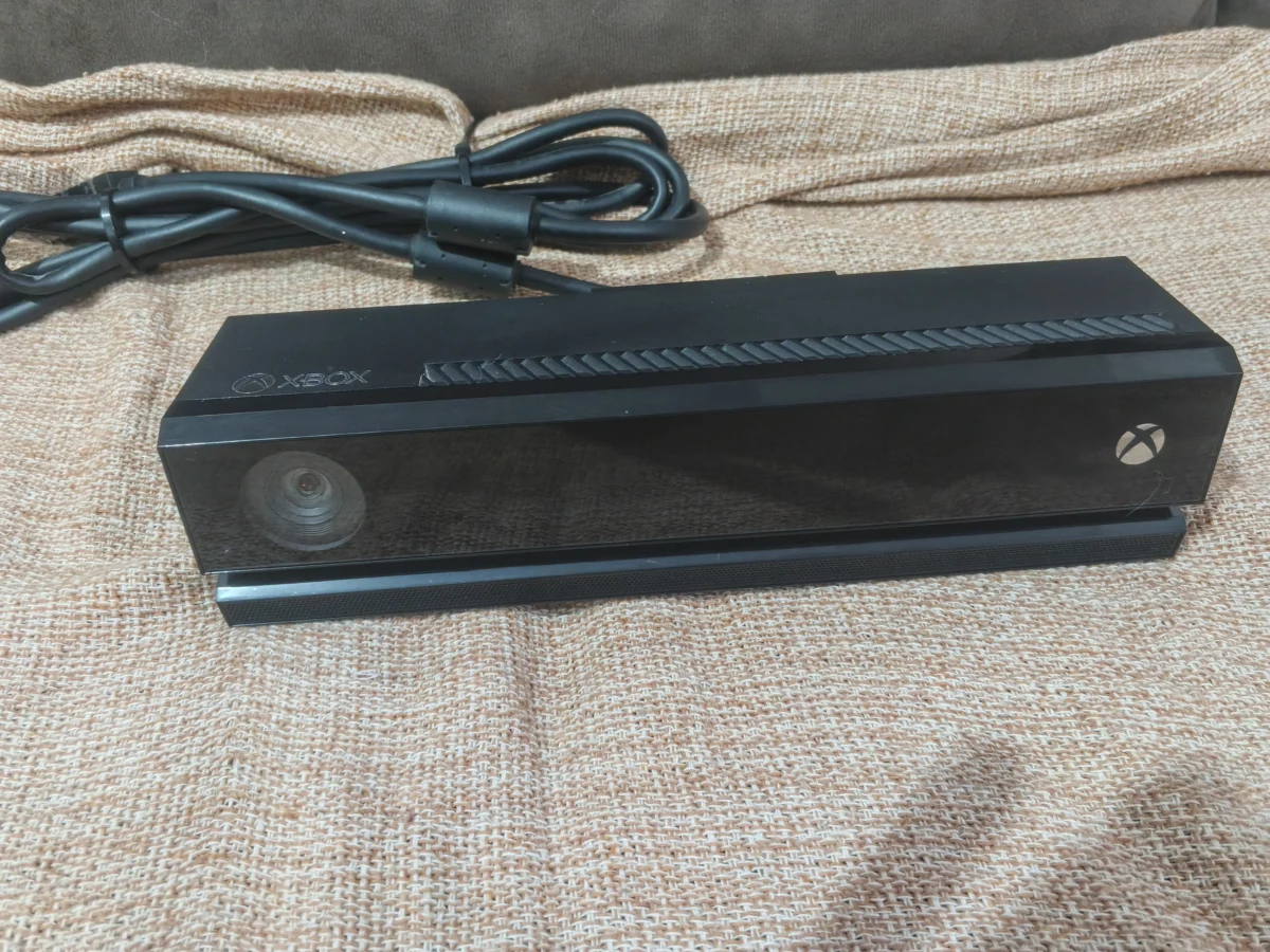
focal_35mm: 23
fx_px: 844
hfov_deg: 73.9
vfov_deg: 58.9
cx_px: 635
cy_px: 476
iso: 1568
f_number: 1.6
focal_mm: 4.11
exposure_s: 1/30
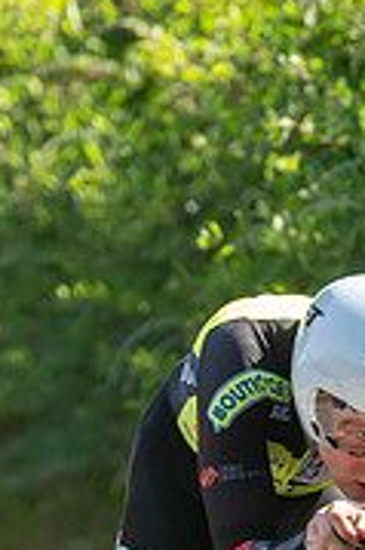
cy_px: 735
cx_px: 325
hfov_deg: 1.3
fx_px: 15633
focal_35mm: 1026
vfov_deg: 2.0
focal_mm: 200
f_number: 4
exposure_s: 1/1000
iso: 500
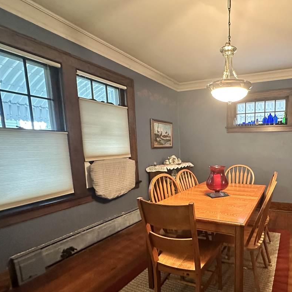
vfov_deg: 74.3
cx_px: 222
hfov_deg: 69.5
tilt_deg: -7.5
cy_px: 170
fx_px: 191
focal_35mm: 20
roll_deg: -0.7
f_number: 2.2
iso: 800
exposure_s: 1/40
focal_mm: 2.22
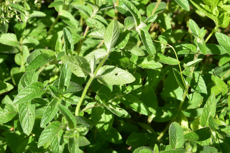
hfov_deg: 31.4
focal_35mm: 64
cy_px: 72
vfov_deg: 21.2
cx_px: 103
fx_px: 409
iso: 160
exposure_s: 1/125
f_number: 13
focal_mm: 50
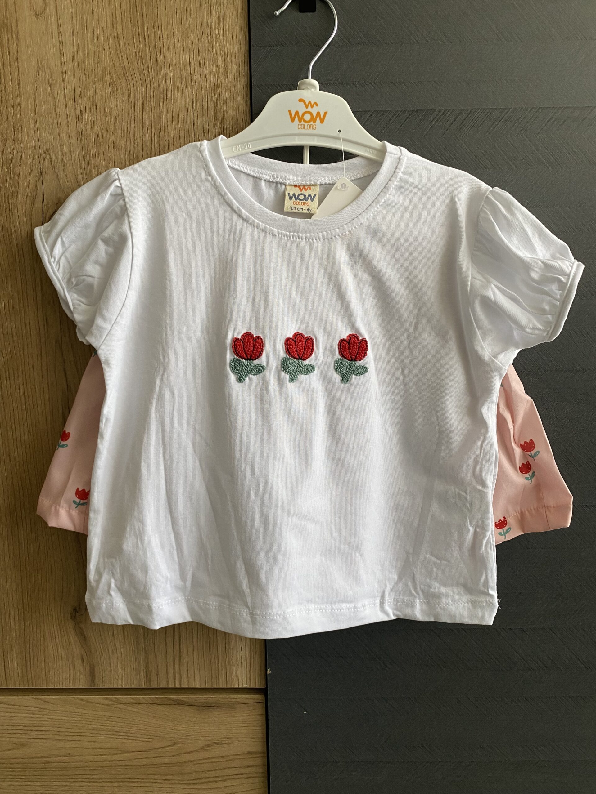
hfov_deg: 53.1
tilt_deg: -7.2
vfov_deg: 67.3
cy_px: 397
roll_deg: +0.9
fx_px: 597
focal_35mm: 26
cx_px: 298
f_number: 1.8
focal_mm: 4.25
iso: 125
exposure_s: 1/98
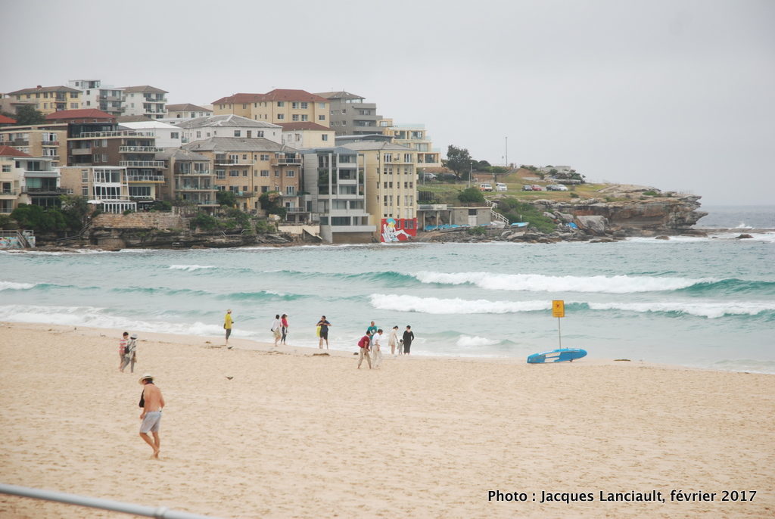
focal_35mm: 105
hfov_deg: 19.4
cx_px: 388
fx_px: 2264
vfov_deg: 13.1
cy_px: 260
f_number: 4.5
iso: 100
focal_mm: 70
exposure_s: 1/250
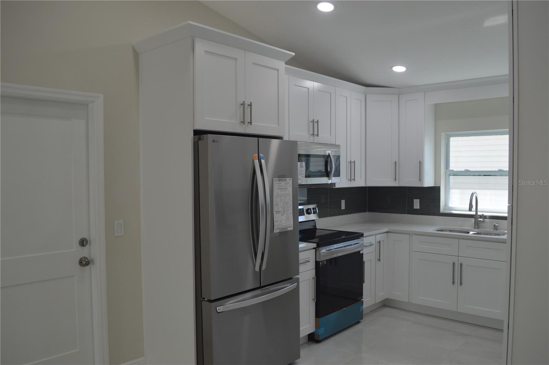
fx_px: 411
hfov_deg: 67.4
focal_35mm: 27
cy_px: 182
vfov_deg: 47.8
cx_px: 274
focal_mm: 18
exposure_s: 1/100
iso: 400
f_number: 5
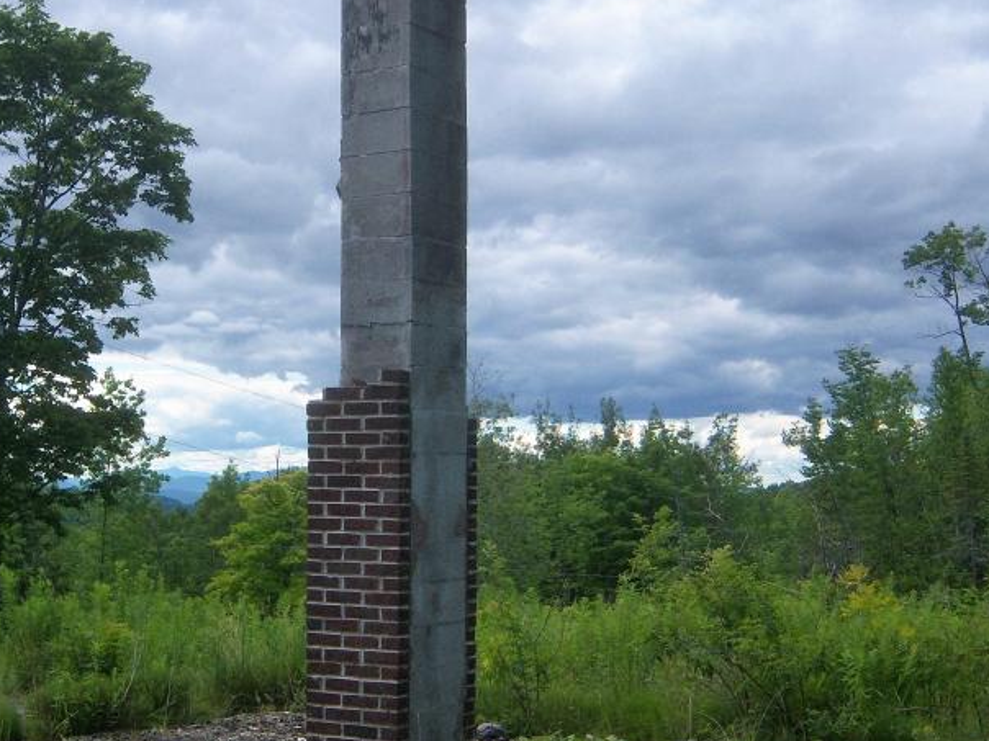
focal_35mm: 61
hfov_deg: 31.5
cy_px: 340
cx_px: 341
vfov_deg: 24.0
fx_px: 1743
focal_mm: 7.5
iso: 80
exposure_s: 1/1000
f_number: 2.8
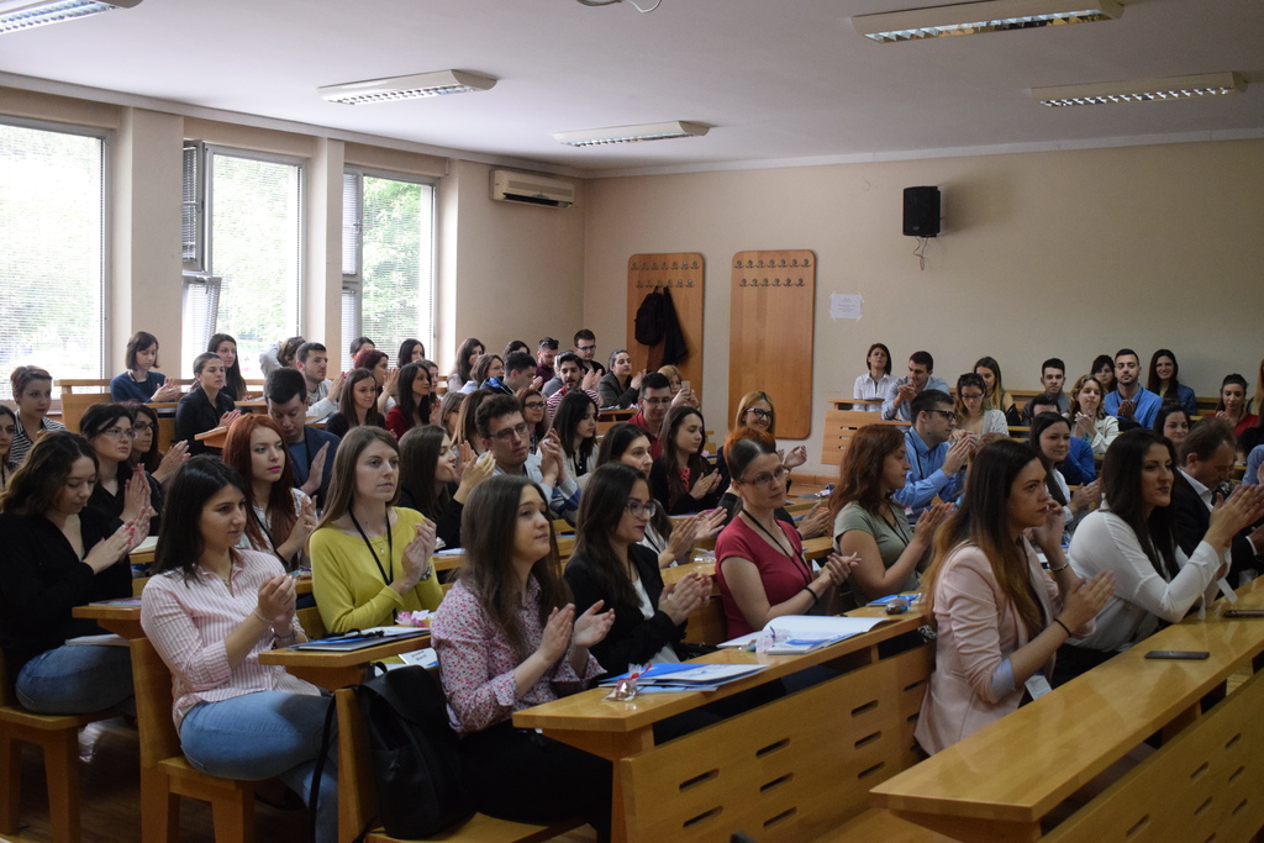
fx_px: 1369
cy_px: 422
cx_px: 632
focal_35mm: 39
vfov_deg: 34.2
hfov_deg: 49.5
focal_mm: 26
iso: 2500
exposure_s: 1/125
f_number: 5.6
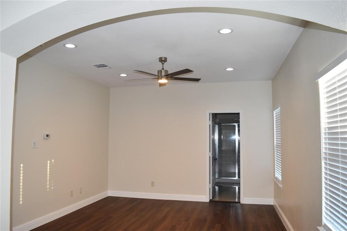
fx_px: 260
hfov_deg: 67.4
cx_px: 174
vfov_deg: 47.9
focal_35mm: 27
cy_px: 116
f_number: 4.5
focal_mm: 18
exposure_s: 1/80
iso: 800
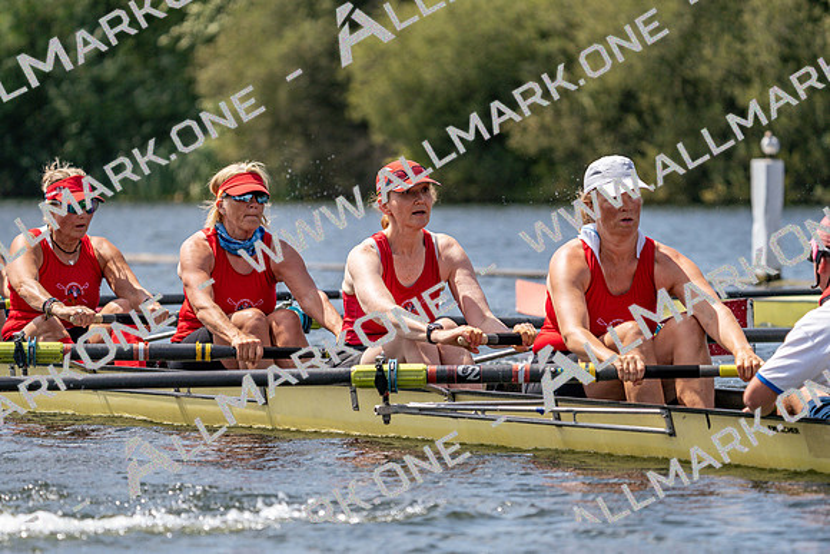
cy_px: 277
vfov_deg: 5.0
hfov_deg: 7.4
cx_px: 415
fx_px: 6388
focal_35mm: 277
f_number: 5.6
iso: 320
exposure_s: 1/2000
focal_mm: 277
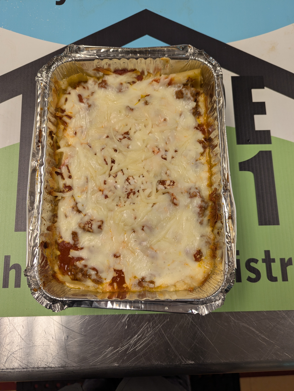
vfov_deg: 71.5
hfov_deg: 56.9
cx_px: 147
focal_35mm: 24
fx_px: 271
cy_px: 196
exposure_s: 1/120
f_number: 1.85
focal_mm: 6.81
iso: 48
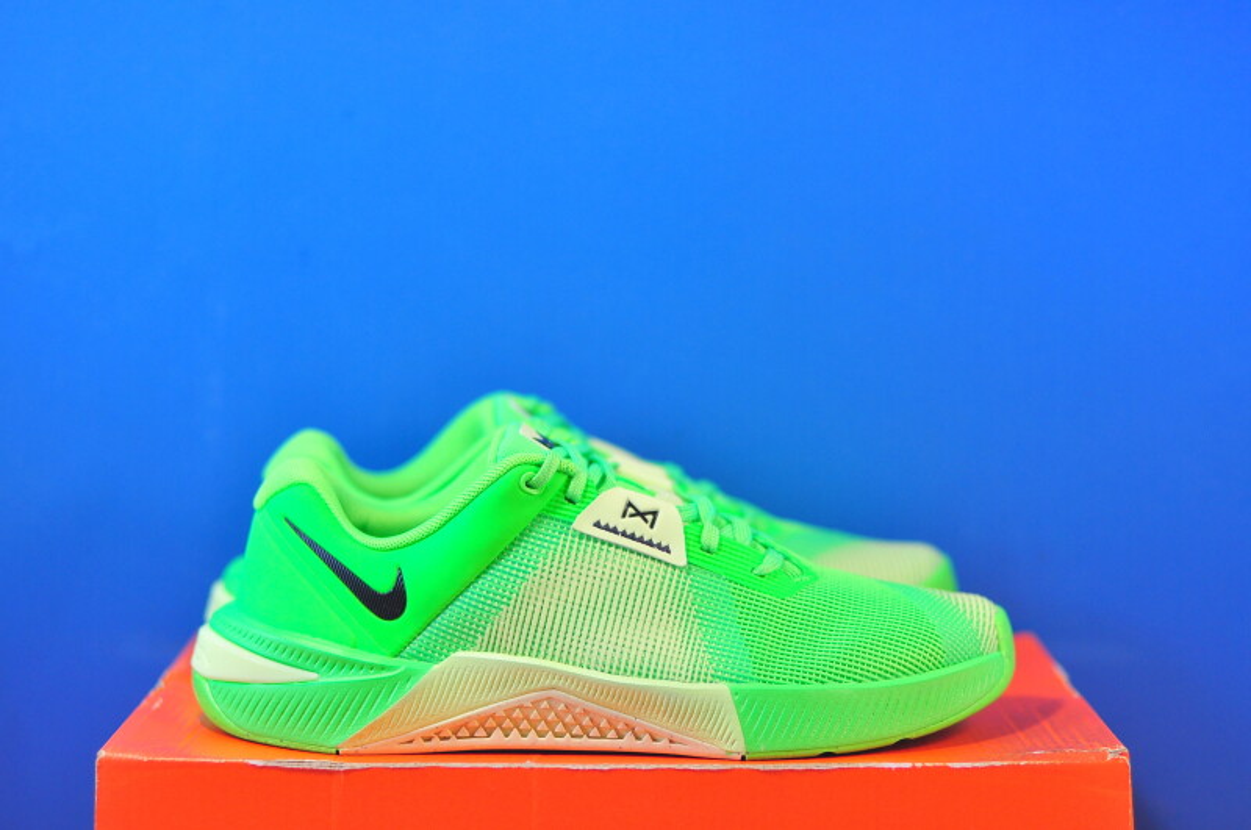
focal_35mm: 75
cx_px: 626
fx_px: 2603
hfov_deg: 27.0
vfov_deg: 18.1
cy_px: 415
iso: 250
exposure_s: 1/320
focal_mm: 50
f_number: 2.2
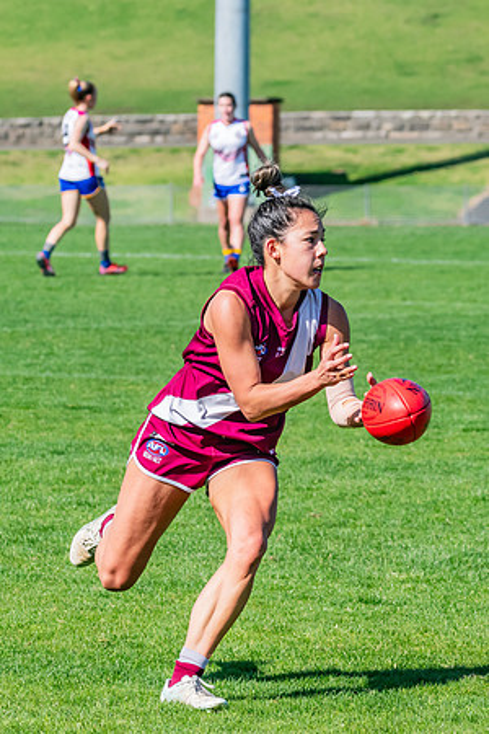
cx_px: 323
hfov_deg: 4.7
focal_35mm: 291
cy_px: 320
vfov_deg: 7.1
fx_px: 5923
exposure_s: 1/1250
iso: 800
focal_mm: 170
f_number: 10
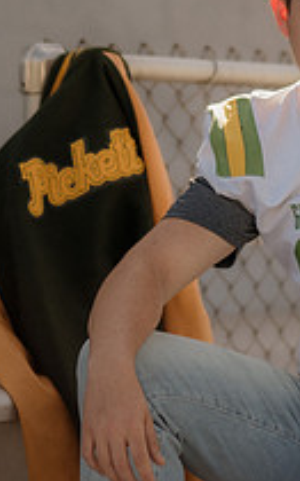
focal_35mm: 164
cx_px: 259
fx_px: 2148
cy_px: 284
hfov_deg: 8.0
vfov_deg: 12.8
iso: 400
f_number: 1.4
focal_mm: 50
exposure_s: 1/5000
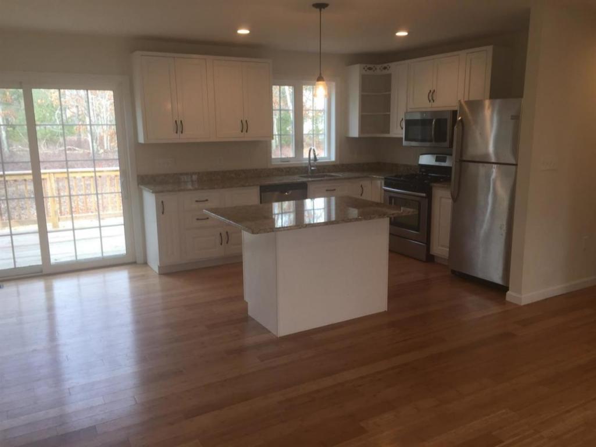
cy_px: 224
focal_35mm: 29
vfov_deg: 48.2
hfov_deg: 61.7
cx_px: 298
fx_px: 499
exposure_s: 1/60
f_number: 2.2
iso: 32
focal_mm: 4.15
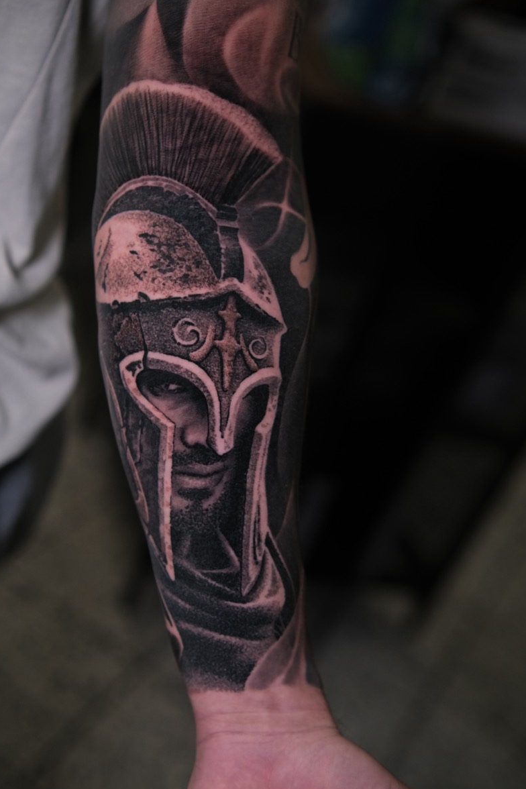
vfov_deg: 38.9
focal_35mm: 51
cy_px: 401
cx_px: 260
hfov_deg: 26.5
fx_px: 1118
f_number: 2
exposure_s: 1/320
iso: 640
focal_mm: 33
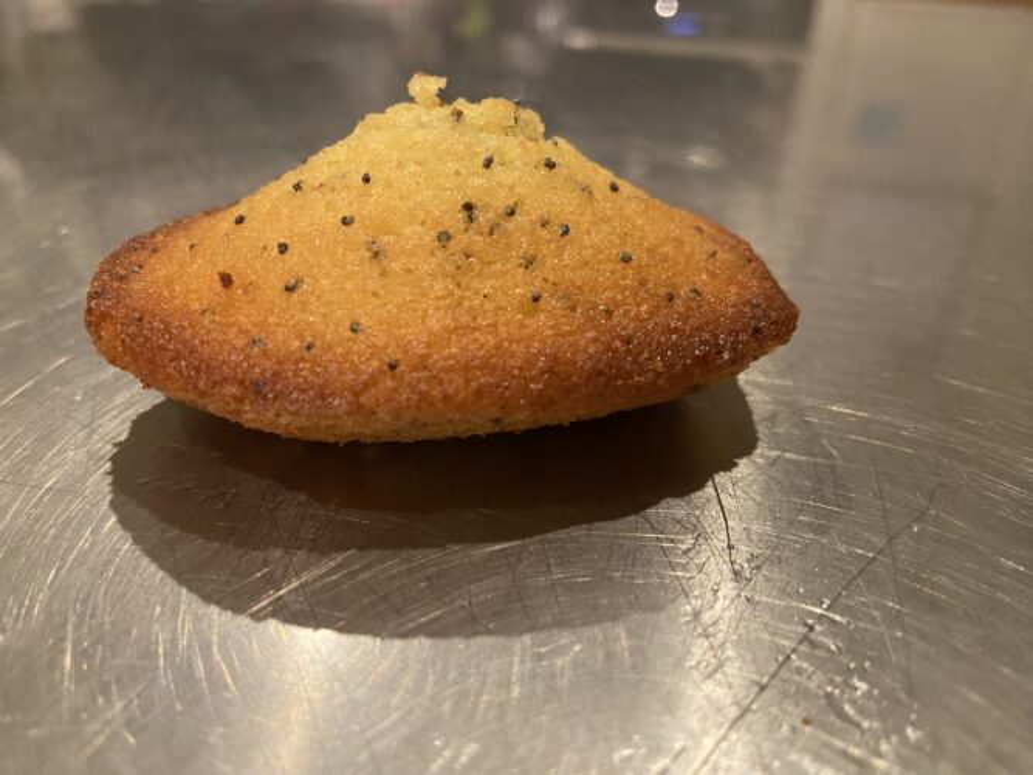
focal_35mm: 25
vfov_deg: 54.9
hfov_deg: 69.4
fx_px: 746
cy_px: 388
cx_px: 516
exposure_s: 1/33
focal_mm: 4.25
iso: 500
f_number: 1.8
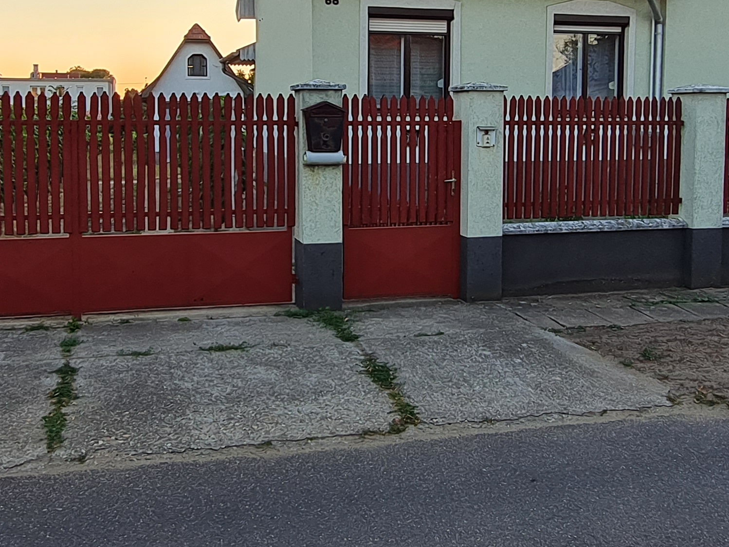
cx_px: 327
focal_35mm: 35
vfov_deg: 40.0
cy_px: 164
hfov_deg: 52.5
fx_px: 737
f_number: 2.2
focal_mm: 1.74
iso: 50
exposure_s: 1/225
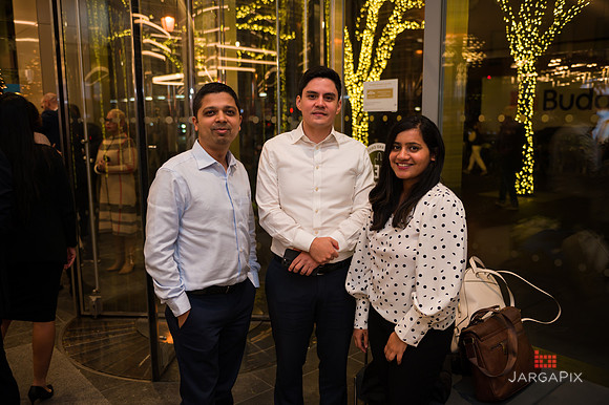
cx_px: 304
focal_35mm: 32
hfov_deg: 58.7
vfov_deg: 41.1
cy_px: 202
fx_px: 541
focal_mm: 32
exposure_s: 1/160
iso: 400
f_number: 3.2
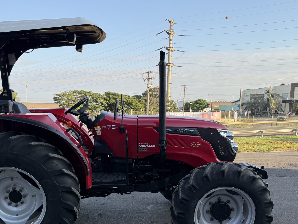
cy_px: 170
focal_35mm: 38
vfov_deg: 36.8
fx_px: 327
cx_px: 112
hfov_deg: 48.5
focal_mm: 6.76
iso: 100
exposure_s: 1/1091
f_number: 1.78
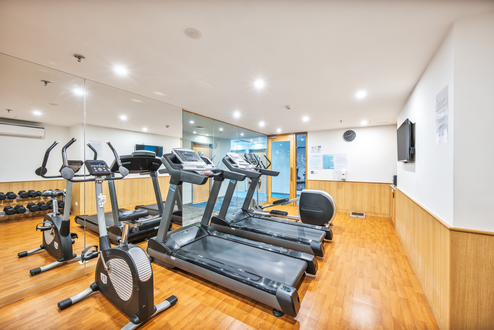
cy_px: 165
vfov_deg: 81.2
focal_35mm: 14
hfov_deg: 104.2
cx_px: 247
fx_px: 192
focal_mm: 14
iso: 400
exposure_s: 1/1.67
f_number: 8
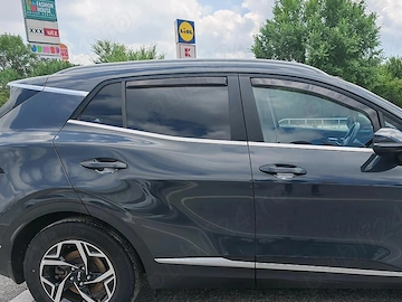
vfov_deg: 34.6
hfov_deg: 45.4
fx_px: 465
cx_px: 295
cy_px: 249
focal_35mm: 40
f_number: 2
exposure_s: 1/6700
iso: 100
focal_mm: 6.83
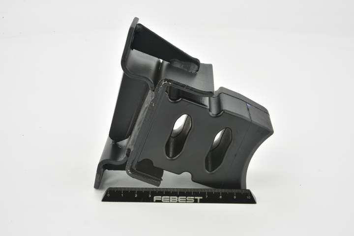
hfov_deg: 33.4
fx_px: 590
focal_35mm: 60
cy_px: 118
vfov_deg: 22.6
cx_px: 177
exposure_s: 1/2.5
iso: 64
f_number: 29
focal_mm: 60
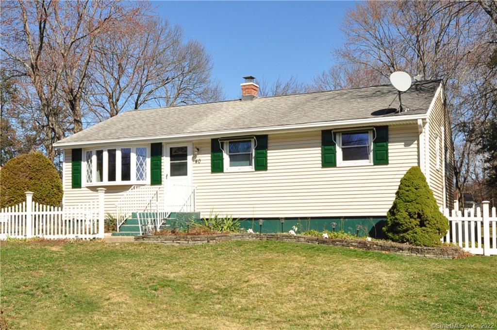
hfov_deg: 62.0
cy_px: 165
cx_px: 248
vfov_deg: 43.5
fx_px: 413
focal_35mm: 30
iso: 250
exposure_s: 1/500
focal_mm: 20
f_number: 8
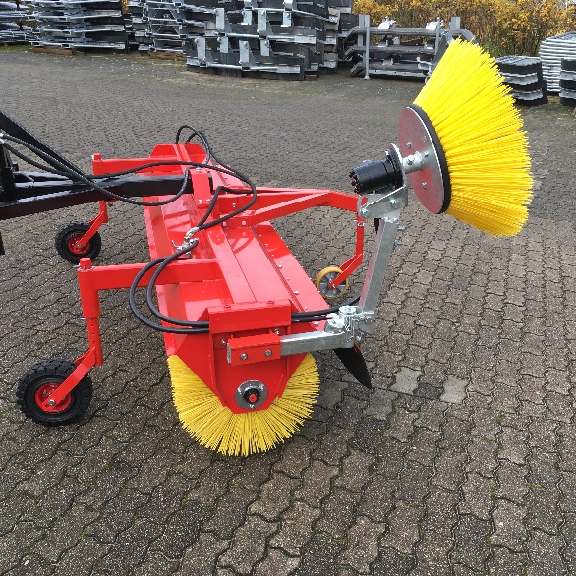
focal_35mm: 35
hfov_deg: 46.7
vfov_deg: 47.2
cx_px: 367
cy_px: 283
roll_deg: -1.1
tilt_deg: -23.1
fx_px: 659
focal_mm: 4.15
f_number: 2.2
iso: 25
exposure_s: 1/113
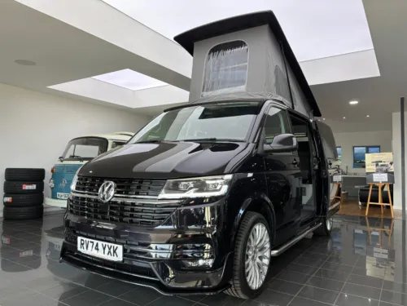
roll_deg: -1.4
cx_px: 204
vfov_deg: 53.1
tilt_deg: +2.1
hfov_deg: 67.3
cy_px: 153
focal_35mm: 26
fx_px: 306
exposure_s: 1/133
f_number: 1.6
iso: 40
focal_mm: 5.96
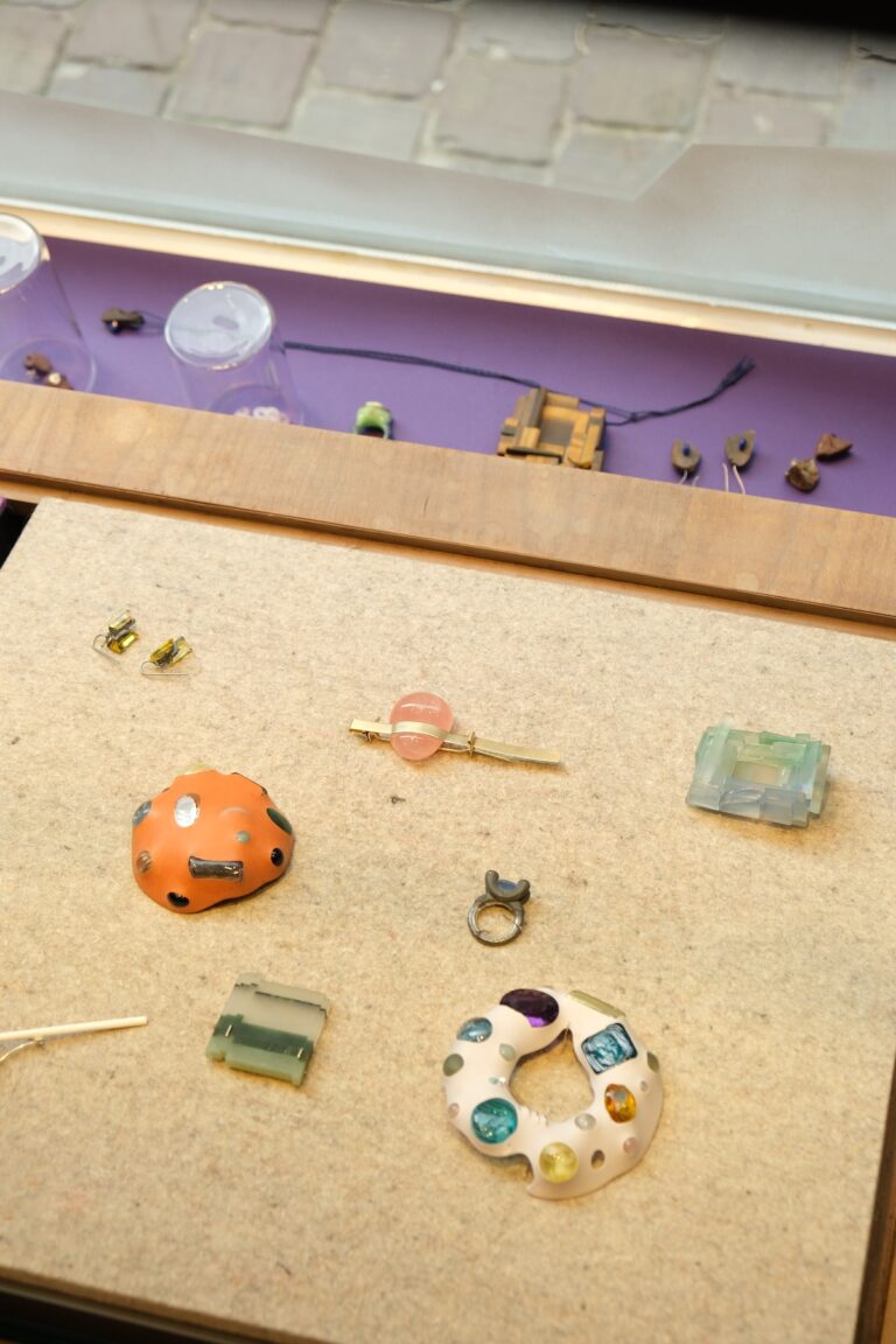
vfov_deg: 36.9
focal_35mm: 54
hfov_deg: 25.1
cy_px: 672
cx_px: 448
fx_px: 2016
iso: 800
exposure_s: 1/320
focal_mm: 35.8
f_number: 4.5
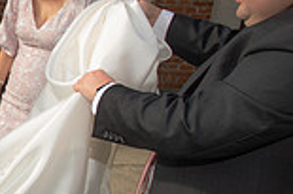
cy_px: 132
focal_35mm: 71
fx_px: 577
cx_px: -168
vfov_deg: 19.1
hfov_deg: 22.4
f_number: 5.6
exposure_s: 1/200
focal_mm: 19
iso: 64
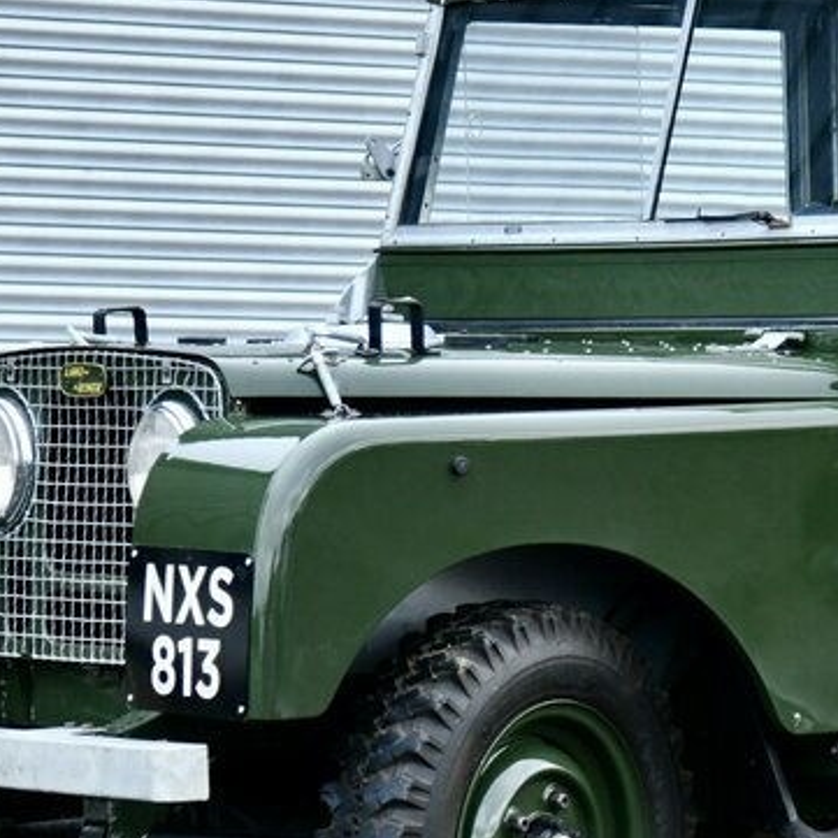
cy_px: 620
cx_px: 819
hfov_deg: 7.3
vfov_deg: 7.3
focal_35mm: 240
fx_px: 6573
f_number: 4
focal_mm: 85
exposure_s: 1/640
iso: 1250
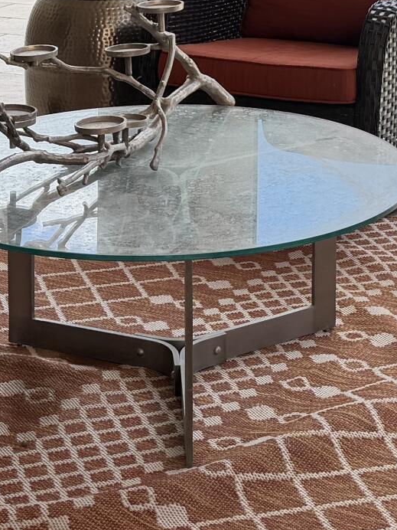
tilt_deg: -7.2
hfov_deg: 14.2
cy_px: -110
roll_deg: +0.7
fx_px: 1590
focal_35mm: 104
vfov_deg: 17.9
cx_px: 288
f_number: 1.78
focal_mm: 6.76
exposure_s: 1/967
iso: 100
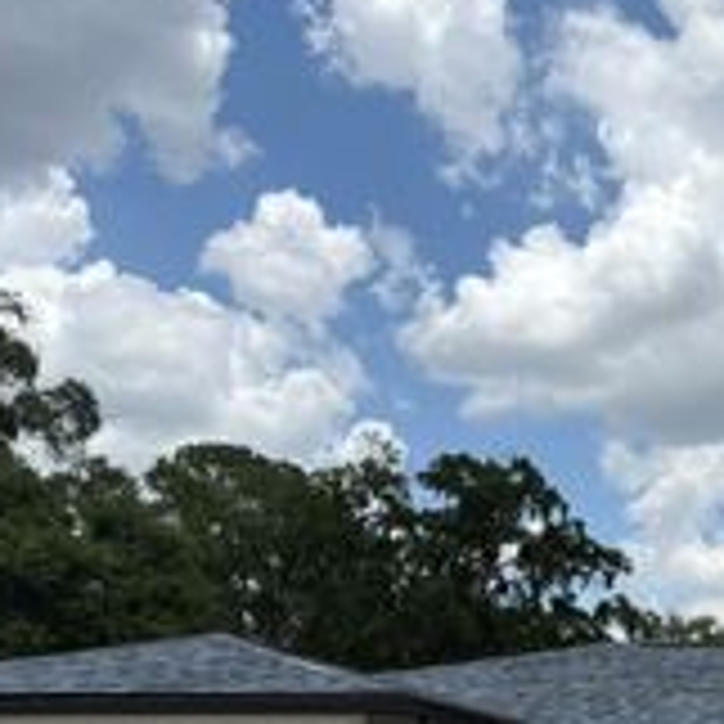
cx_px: 778
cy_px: 668
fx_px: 1562
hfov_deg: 24.5
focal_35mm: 66
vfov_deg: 25.2
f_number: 1.78
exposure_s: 1/5714
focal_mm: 6.76
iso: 80
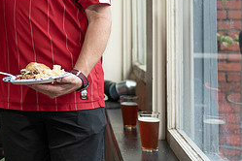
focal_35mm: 90
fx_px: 605
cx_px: -38
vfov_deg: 14.9
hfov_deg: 21.2
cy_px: 0
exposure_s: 1/200
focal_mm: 35
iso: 100
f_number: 2
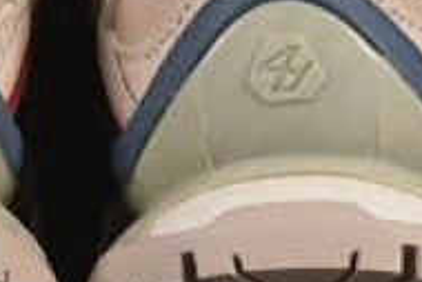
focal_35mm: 426
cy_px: -153
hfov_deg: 4.8
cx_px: 47
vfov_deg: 3.2
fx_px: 4997
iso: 160
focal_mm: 50
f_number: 8
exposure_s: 1/80
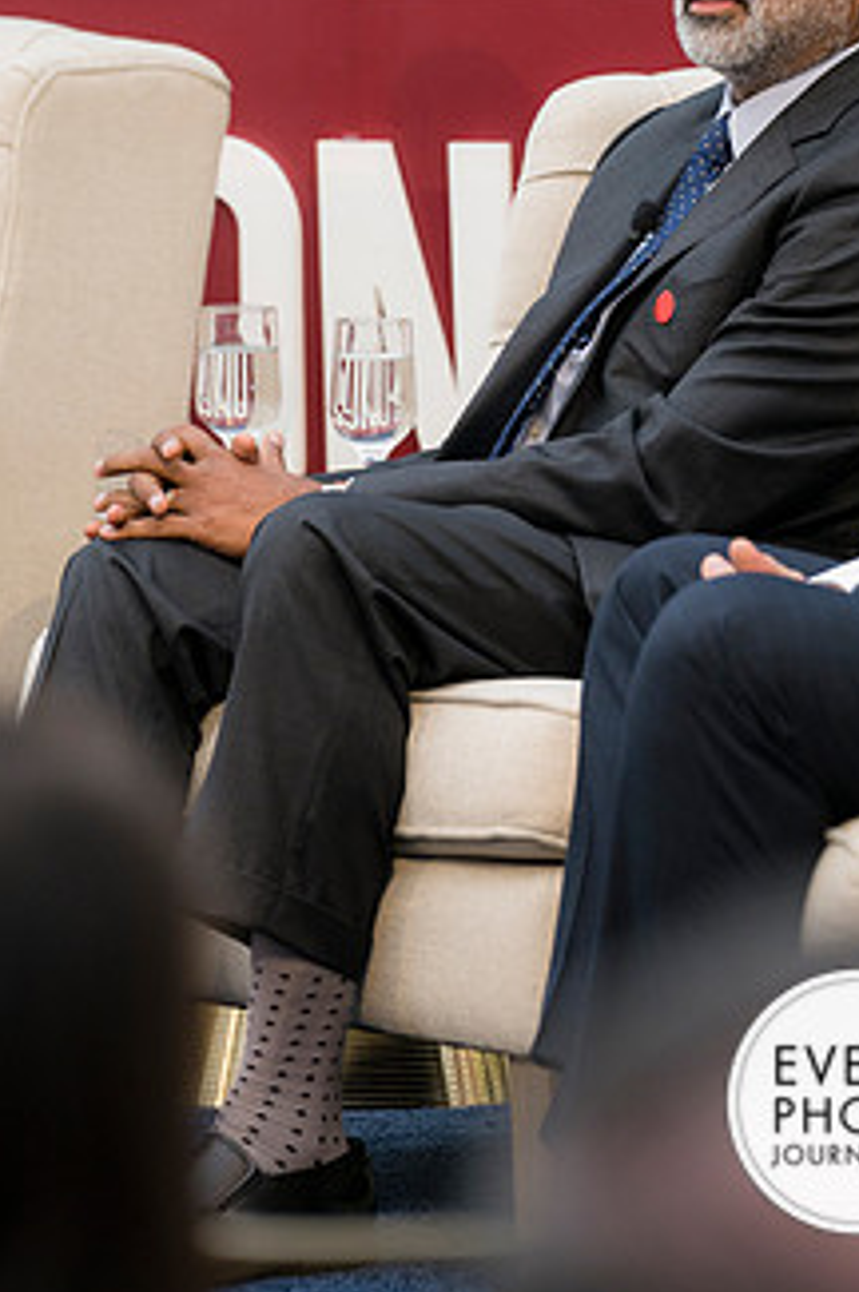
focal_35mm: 312
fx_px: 11190
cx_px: 525
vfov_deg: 6.6
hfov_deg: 4.4
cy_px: 465
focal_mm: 150
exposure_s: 1/160
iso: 450
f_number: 4
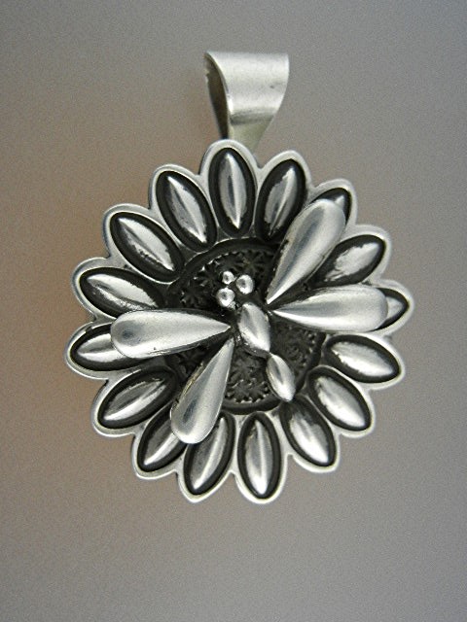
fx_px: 1061
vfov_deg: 32.7
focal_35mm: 59
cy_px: 311
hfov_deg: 24.8
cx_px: 234
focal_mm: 10.6
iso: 400
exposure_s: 1/26.4
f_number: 4
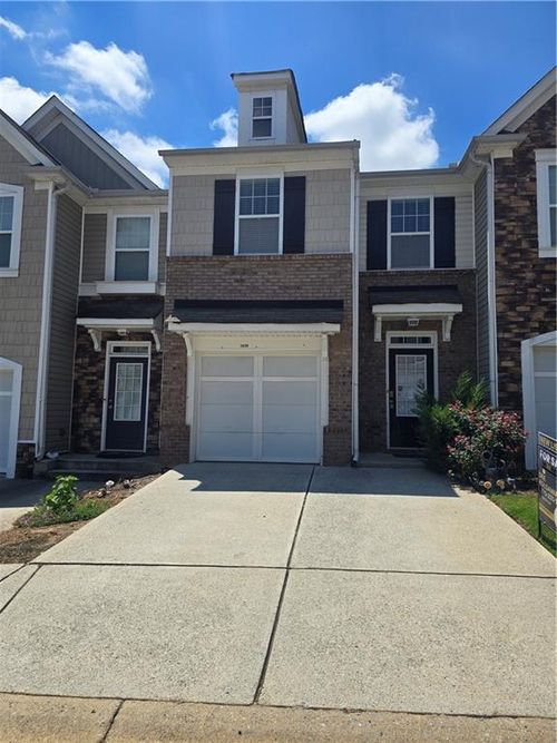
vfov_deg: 73.9
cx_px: 278
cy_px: 372
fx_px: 494
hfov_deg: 58.9
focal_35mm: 23
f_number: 1.7
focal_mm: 6.3
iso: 12
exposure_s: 1/1044
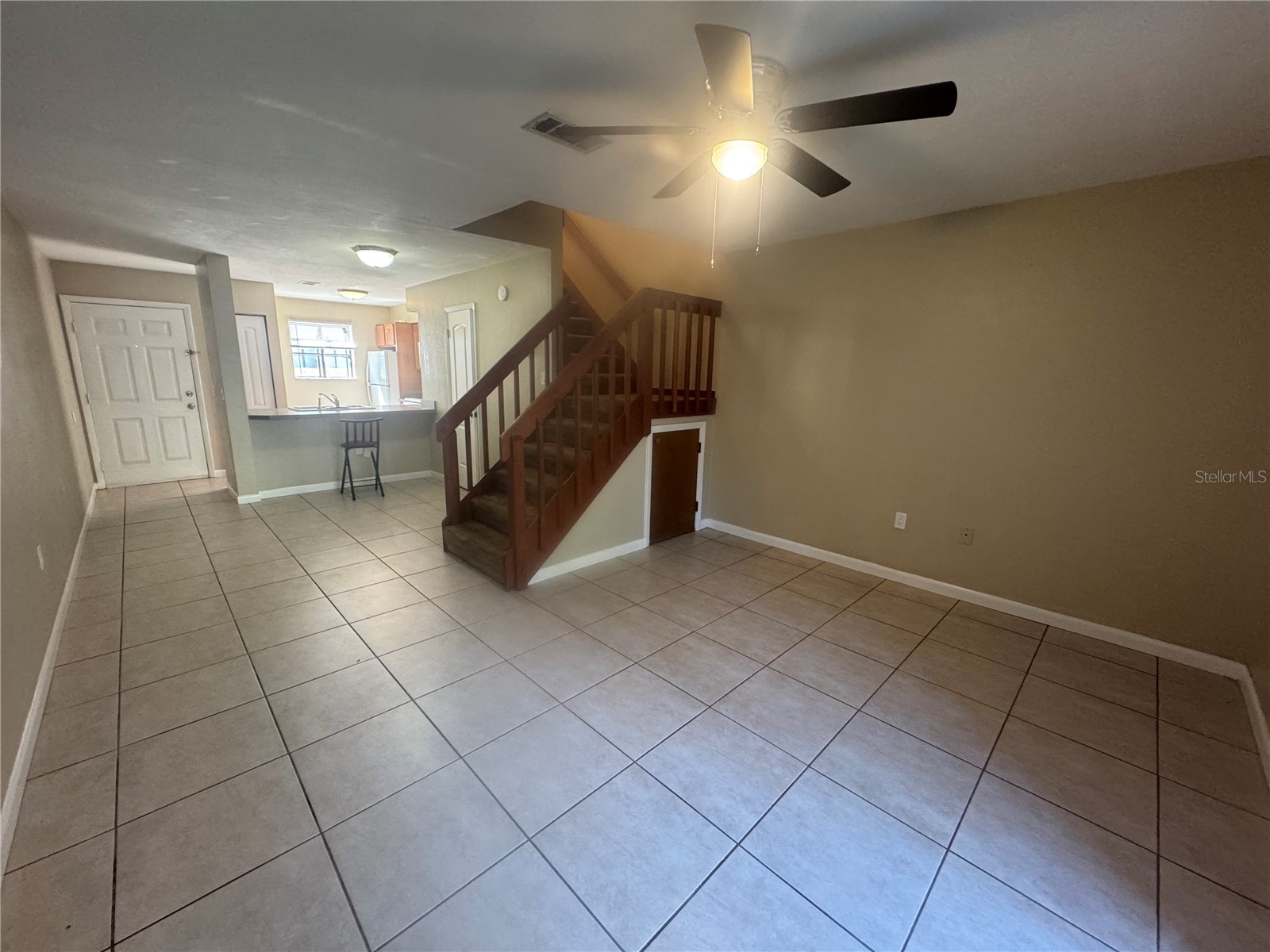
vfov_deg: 85.7
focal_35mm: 14
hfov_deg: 102.1
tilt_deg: -12.6
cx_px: 635
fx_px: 514
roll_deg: -1.3
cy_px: 476
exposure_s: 1/60
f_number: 2.2
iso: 500
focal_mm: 2.22
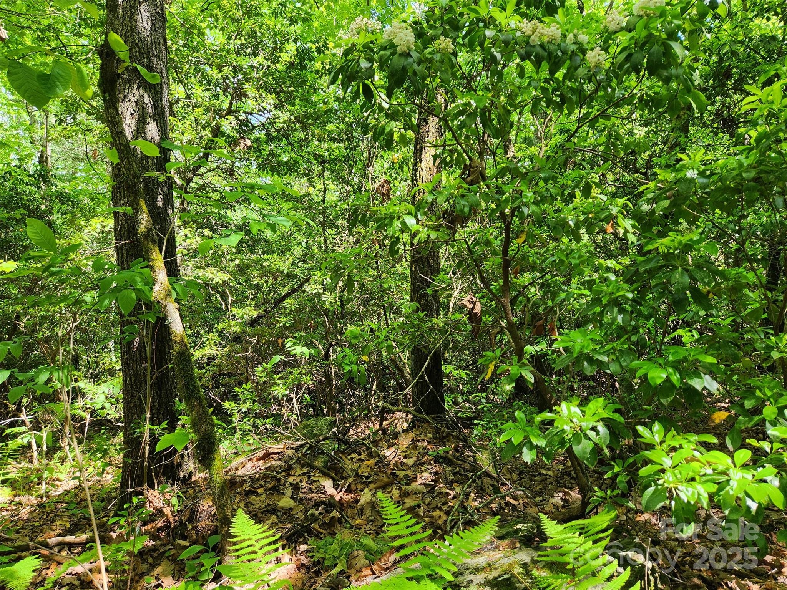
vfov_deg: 58.9
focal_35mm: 23
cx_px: 394
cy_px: 295
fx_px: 523
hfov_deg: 73.9
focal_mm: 5.4
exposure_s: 1/180
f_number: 1.8
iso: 50
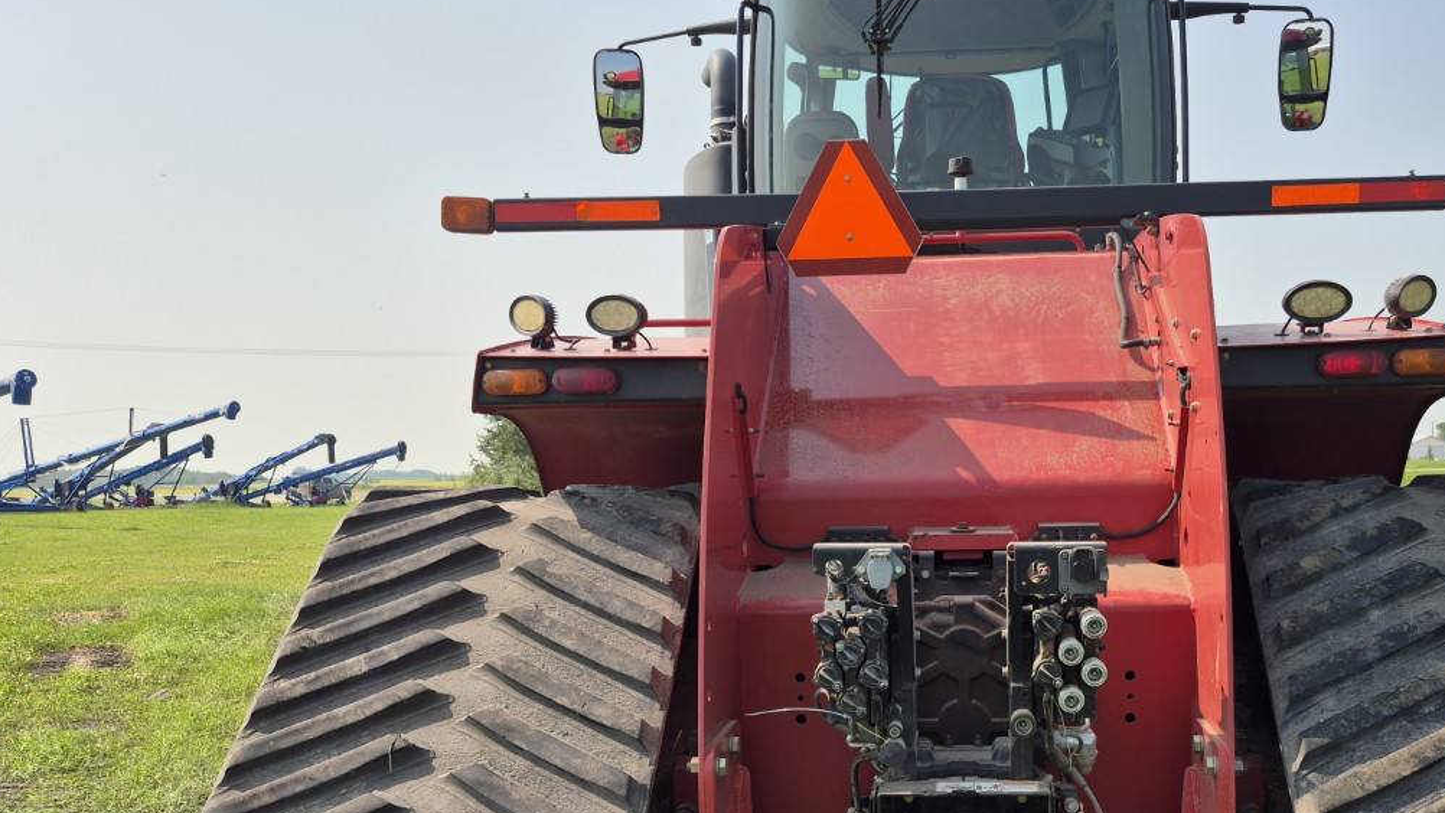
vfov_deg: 32.3
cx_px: 913
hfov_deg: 54.6
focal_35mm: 36
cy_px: 607
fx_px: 1380
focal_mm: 5.4
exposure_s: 1/1984
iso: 25
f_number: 1.8
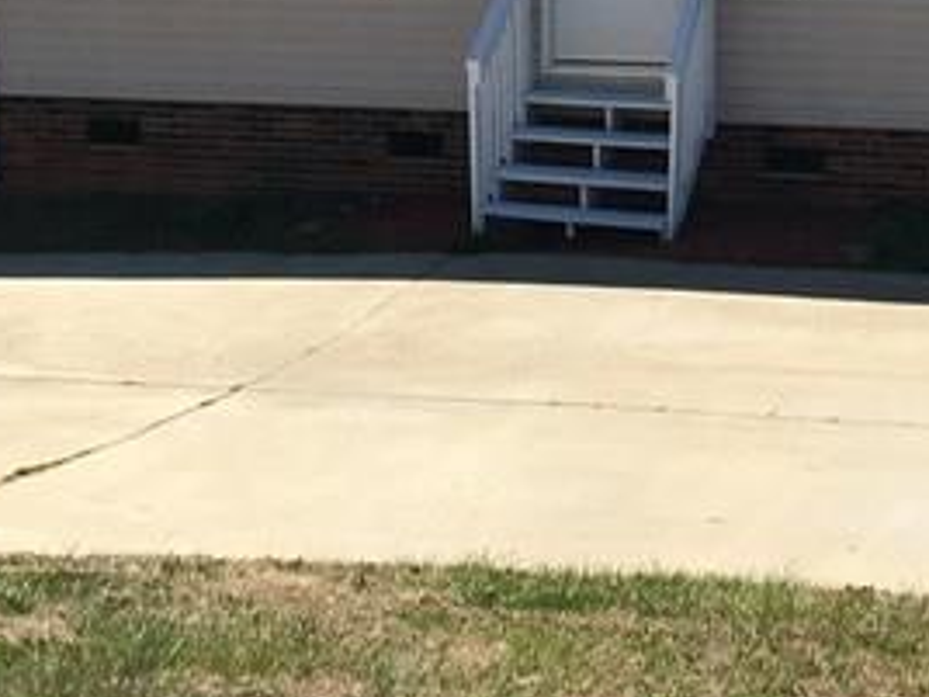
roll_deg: +0.7
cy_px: -139
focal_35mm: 111
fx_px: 2979
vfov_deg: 13.0
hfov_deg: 17.5
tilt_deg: -3.6
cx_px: 783
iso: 25
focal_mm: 4.15
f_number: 2.2
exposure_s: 1/1923
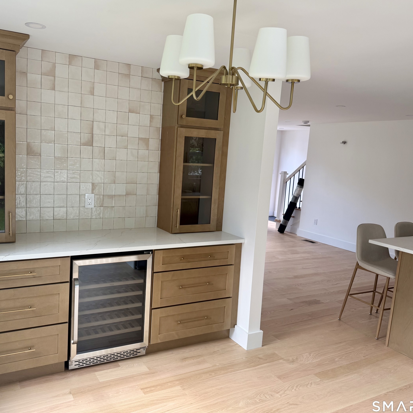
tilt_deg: -7.7
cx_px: 174
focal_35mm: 29
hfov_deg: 55.4
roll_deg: -2.3
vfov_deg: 55.6
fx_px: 391
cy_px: 204
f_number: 1.78
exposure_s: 1/121
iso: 50
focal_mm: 6.76
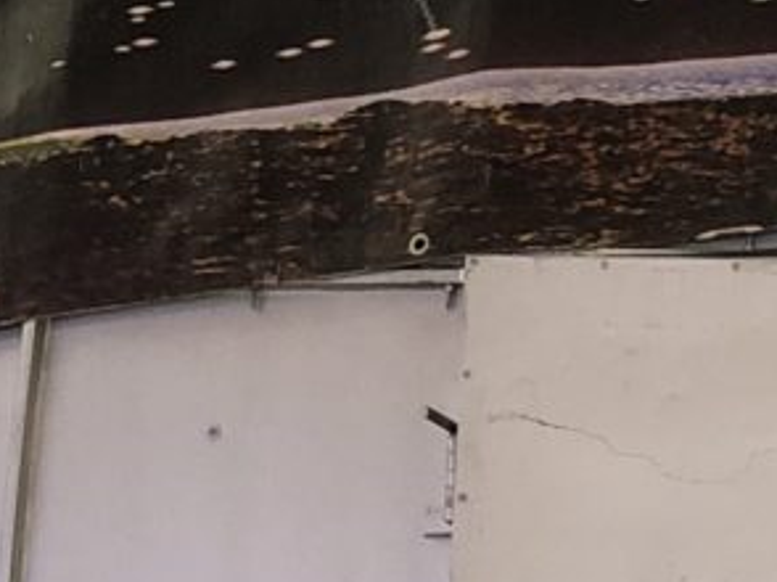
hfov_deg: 10.6
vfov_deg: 8.0
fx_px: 4104
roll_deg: +0.2
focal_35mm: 183
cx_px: 999
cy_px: 656
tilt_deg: -0.9
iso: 80
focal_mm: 3.99
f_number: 1.8
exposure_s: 1/17
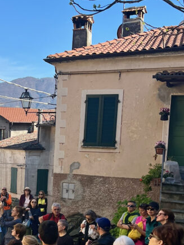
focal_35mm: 61
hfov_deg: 22.7
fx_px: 432
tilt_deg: -7.1
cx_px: -18
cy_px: 185
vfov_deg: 31.1
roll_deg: -0.6
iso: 50
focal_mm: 5.7
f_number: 1.5
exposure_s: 1/3704
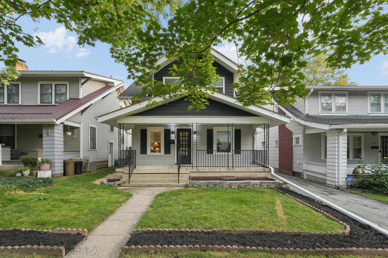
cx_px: 194
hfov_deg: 96.7
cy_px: 129
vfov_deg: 73.7
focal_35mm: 16
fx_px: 172
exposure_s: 1/80
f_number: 7.1
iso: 640
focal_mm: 16
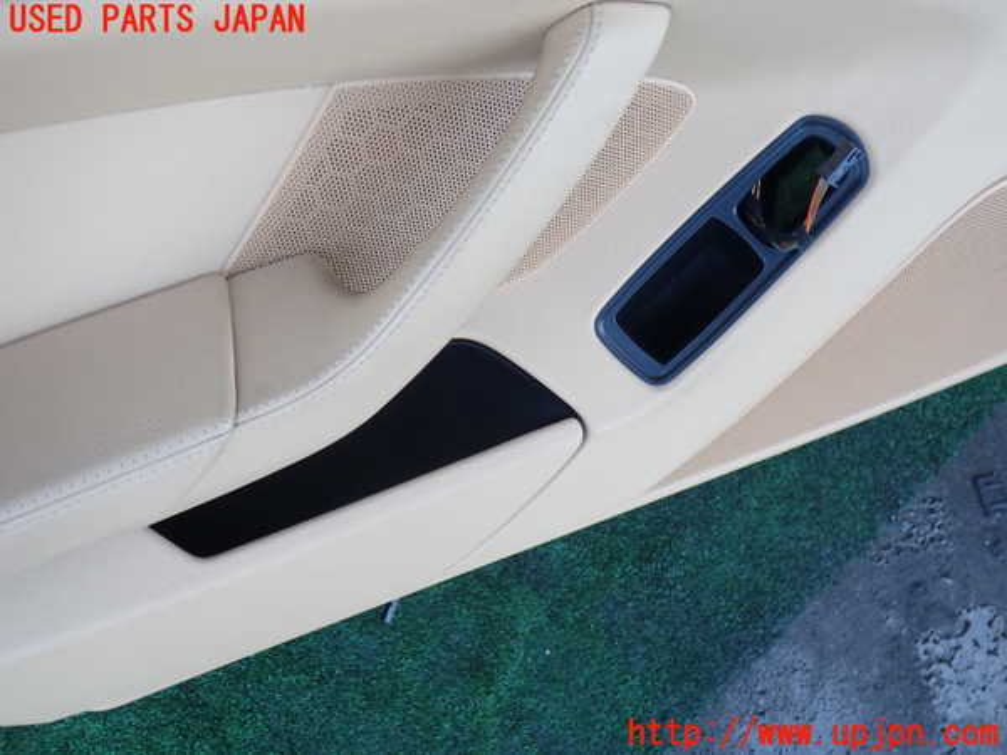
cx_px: 504
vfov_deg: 46.8
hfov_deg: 60.0
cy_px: 378
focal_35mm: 30
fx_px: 873
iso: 160
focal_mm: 5.4
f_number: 2.3
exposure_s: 1/125
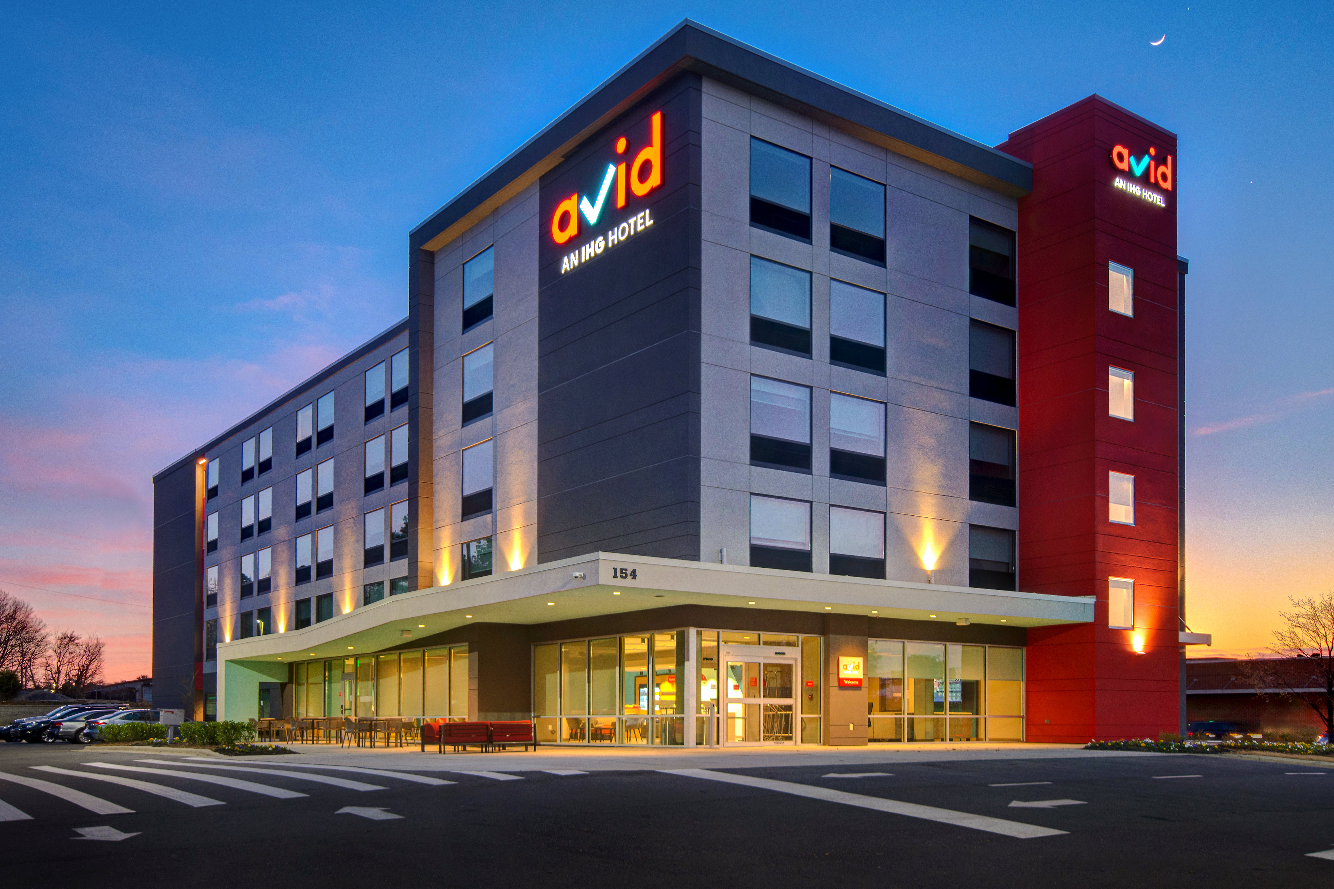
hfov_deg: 61.9
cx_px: 667
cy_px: 444
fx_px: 1112
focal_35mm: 30
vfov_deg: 43.6
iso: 250
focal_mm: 20
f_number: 7.1
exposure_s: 1/4
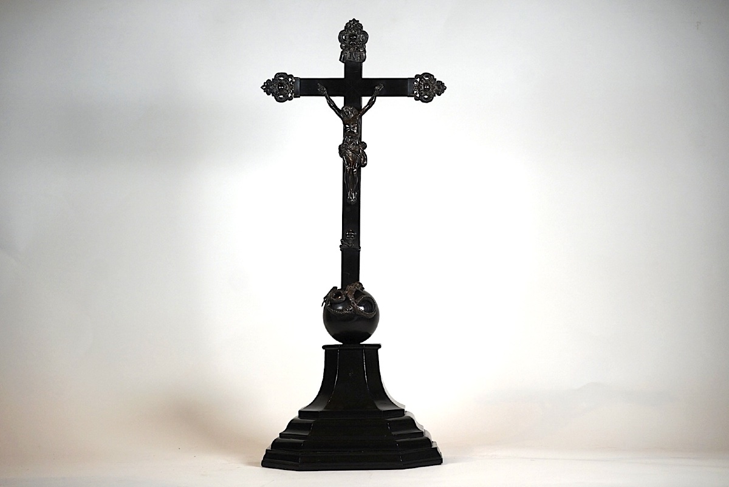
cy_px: 244
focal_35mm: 82
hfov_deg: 24.7
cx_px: 364
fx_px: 1662
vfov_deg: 16.7
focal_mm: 55
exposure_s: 1/160
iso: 320
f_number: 4.5
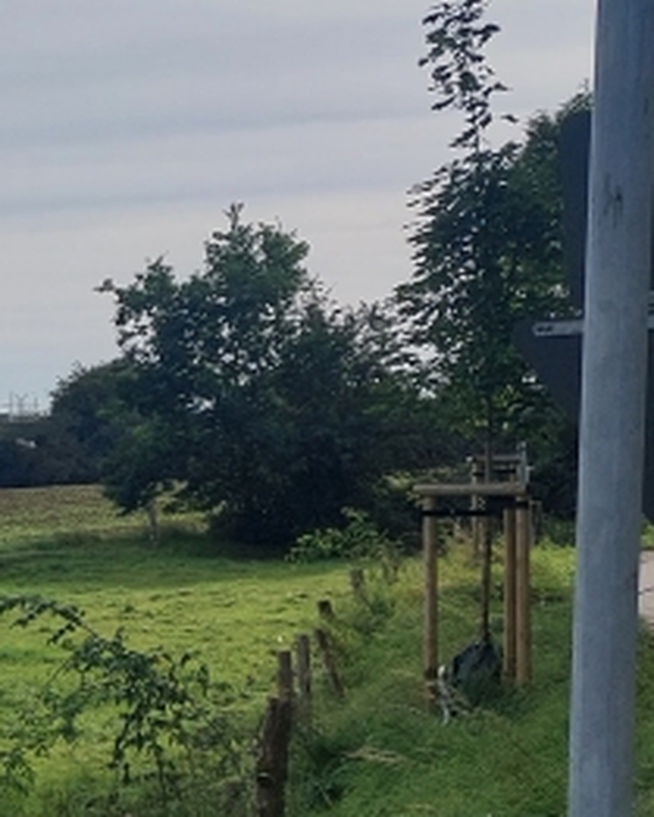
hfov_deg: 13.0
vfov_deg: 20.8
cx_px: -879
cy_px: 507
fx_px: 2225
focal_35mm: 92
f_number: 1.8
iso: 25
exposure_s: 1/1435
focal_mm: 5.23
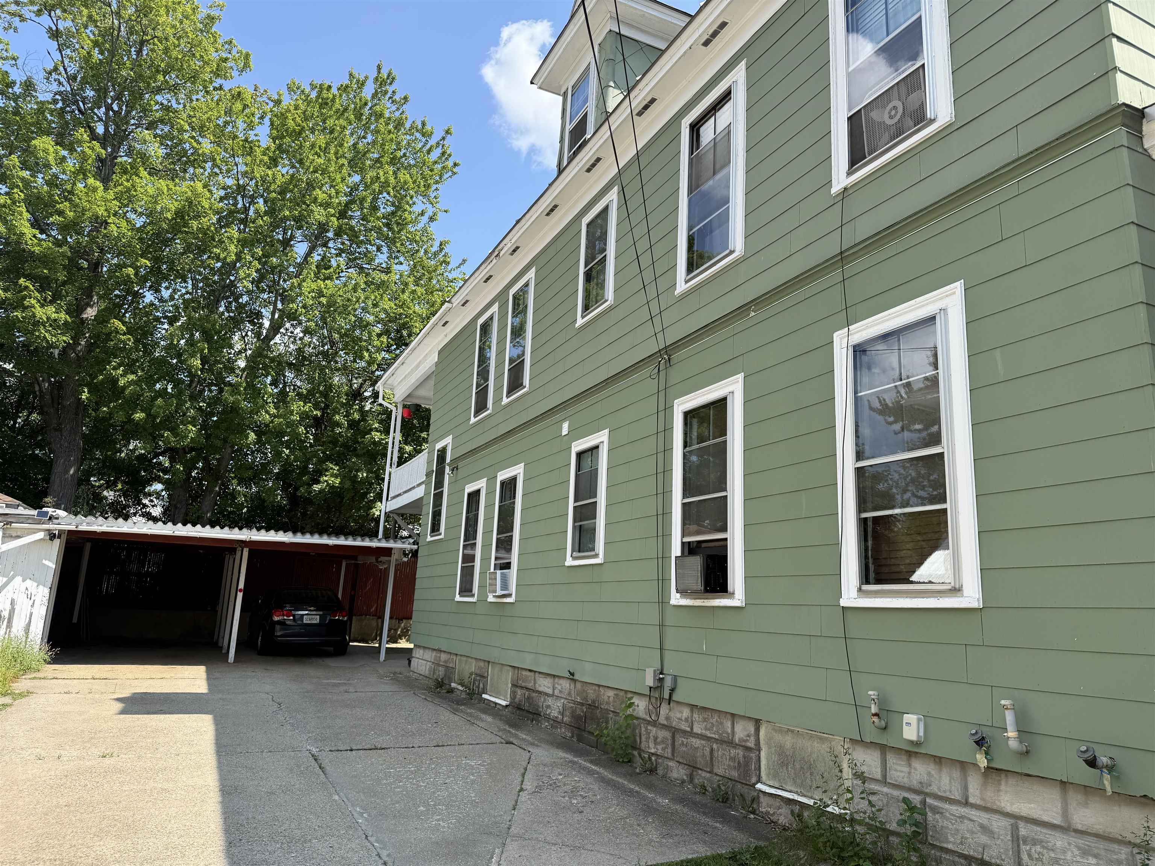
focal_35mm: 24
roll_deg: -2.6
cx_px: 578
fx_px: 801
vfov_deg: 56.8
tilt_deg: +12.8
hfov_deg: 71.6
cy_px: 433
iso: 80
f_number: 1.78
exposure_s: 1/1689
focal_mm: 6.76
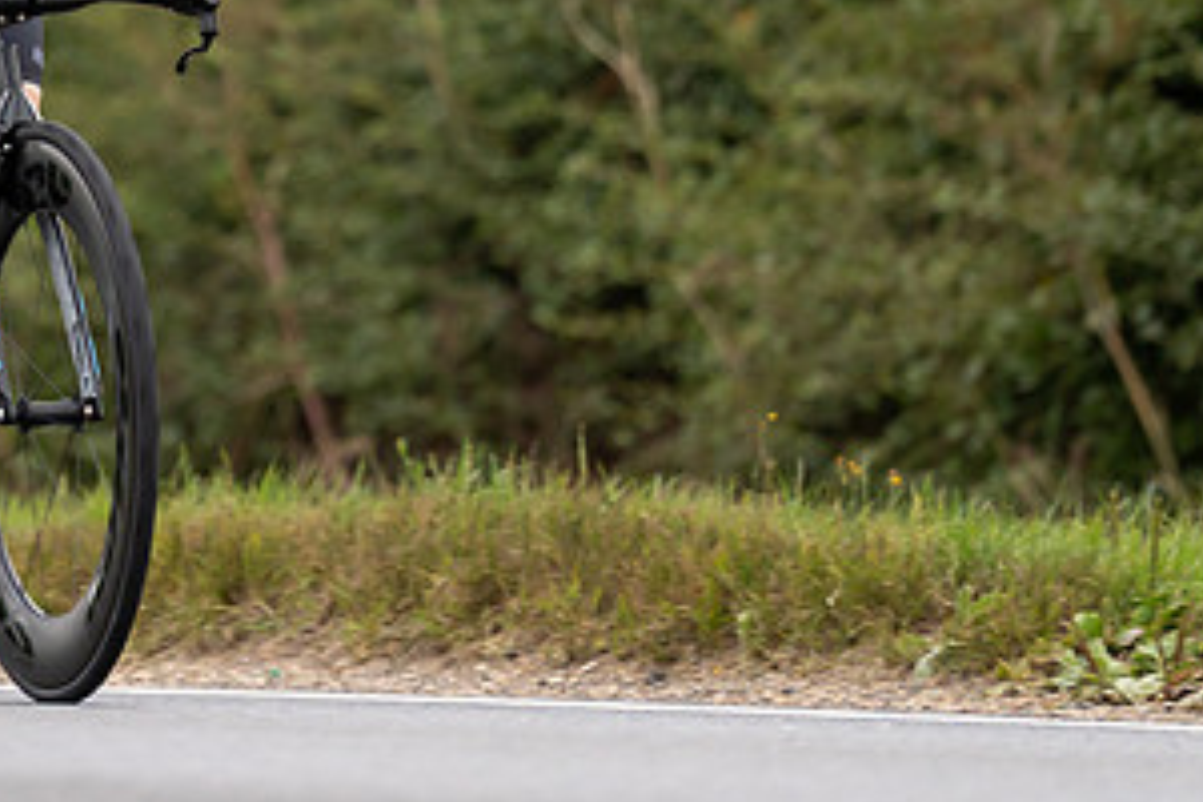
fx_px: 18812
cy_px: -292
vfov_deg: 2.4
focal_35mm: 563
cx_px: -16
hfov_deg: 3.7
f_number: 2.8
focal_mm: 170
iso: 500
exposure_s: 1/800
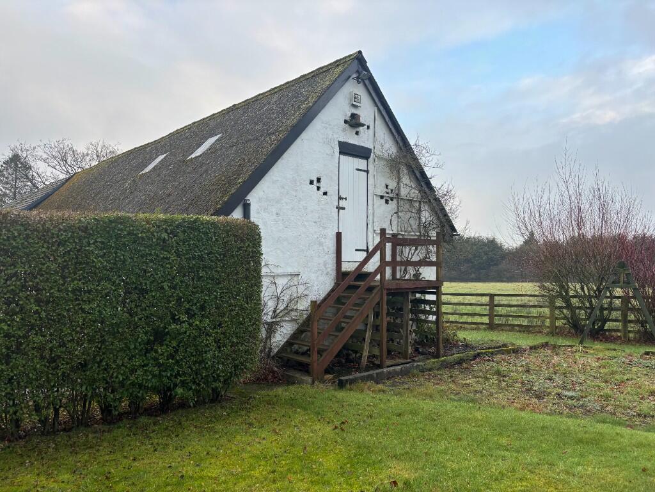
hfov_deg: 67.3
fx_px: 492
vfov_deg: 53.1
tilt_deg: +1.3
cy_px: 246
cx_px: 328
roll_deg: -0.5
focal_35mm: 26
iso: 50
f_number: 1.6
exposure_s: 1/343
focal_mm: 5.96
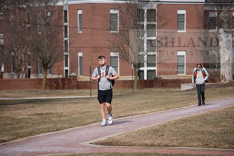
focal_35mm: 170
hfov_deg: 12.1
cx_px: 117
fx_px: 1105
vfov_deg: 8.1
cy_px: 78
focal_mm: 170
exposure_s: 1/800
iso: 250
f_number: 6.3
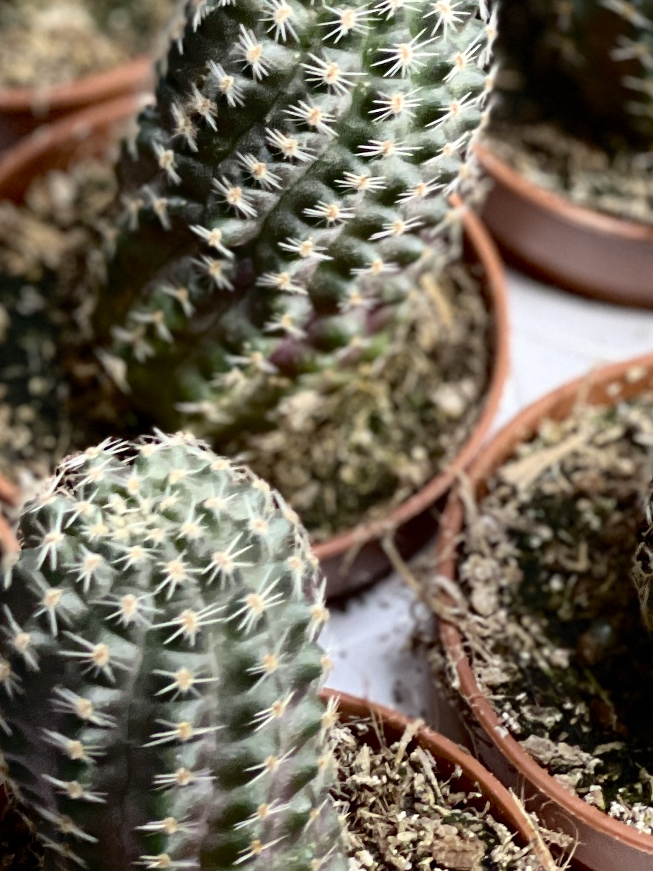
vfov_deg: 9.3
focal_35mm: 210
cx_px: 117
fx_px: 5281
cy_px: -189
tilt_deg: -39.5
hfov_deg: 7.1
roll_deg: +1.0
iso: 200
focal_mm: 7.5
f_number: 2.2
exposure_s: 1/100
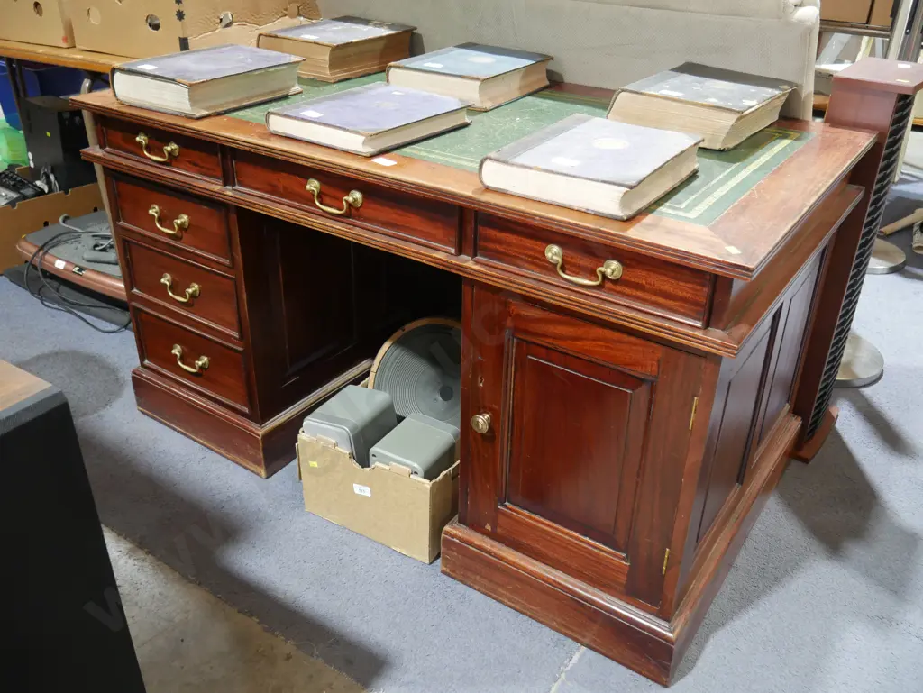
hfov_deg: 59.9
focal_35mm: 30
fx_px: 800
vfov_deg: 46.8
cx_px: 462
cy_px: 346
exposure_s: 1/60
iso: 1000
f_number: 3.6
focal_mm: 15
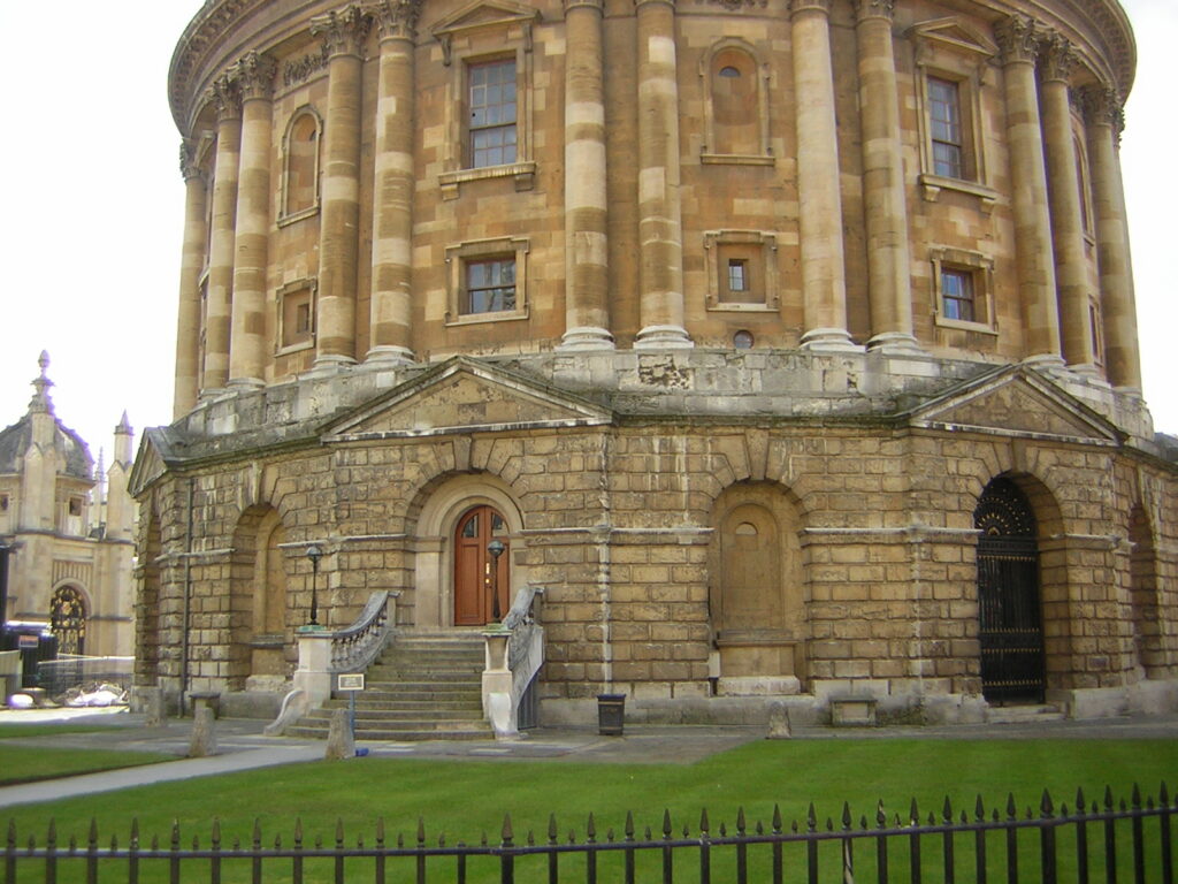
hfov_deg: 51.4
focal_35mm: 36
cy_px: 442
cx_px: 589
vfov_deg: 39.7
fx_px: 1225
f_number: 2.6
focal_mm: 4.7
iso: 50
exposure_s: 1/330
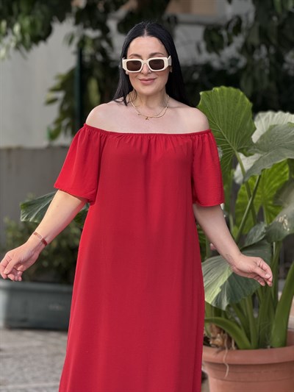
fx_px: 1358
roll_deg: -0.5
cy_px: 196
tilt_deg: -1.8
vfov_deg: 16.4
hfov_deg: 12.4
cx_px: 147
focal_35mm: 120
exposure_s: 1/99
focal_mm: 15.66
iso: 125
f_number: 2.8
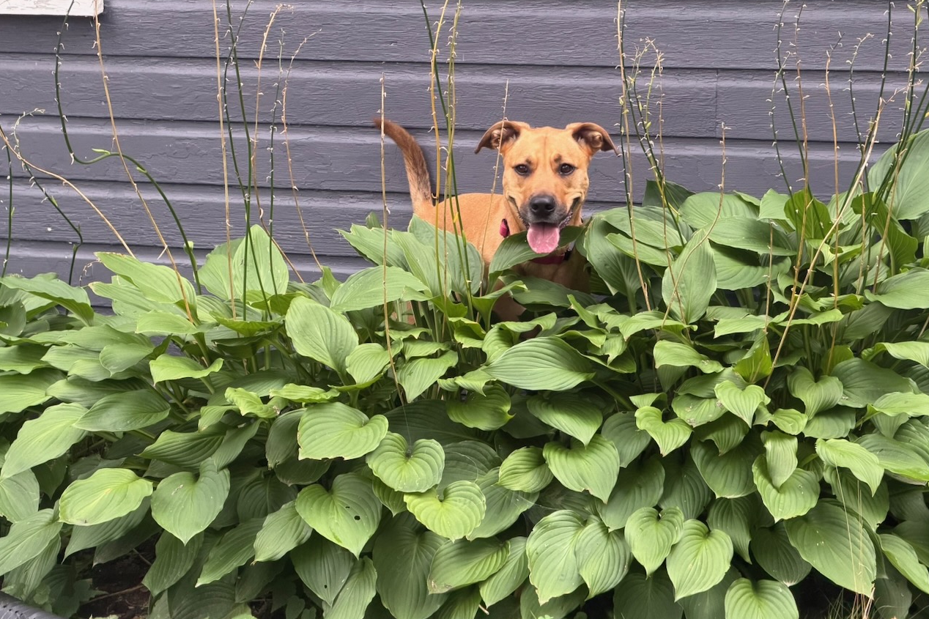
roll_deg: +0.2
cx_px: 467
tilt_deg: -7.3
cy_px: 289
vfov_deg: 13.0
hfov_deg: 19.5
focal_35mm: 105
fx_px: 2709
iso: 250
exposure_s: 1/121
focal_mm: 16.89
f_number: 2.8
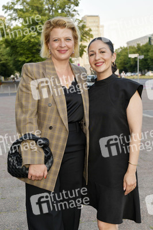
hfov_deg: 33.3
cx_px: 76
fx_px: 255
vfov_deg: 48.5
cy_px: 115
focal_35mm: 40
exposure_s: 1/200
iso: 320
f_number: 5.6
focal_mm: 40
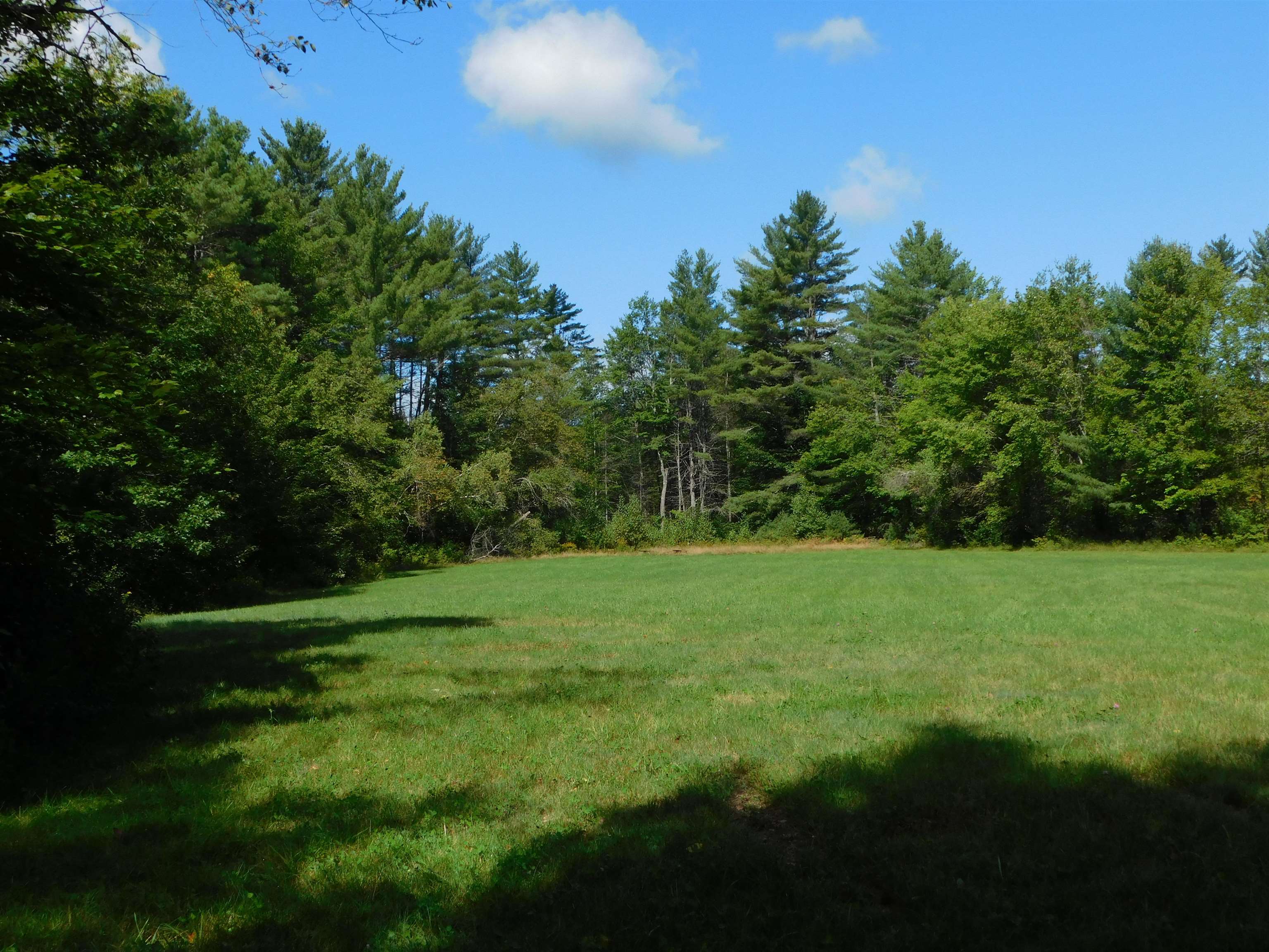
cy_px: 476
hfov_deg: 46.8
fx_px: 1466
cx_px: 634
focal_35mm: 40
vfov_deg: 36.0
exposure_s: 1/1250
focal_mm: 7.1
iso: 125
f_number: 3.6
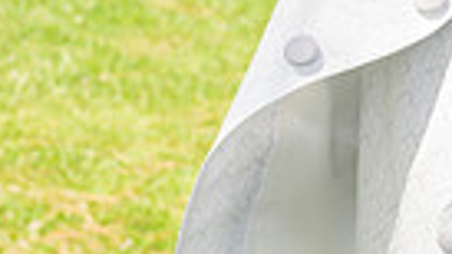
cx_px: 647
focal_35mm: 275
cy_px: -186
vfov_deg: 4.4
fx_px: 3295
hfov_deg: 7.7
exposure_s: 1/200
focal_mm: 62
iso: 200
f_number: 8
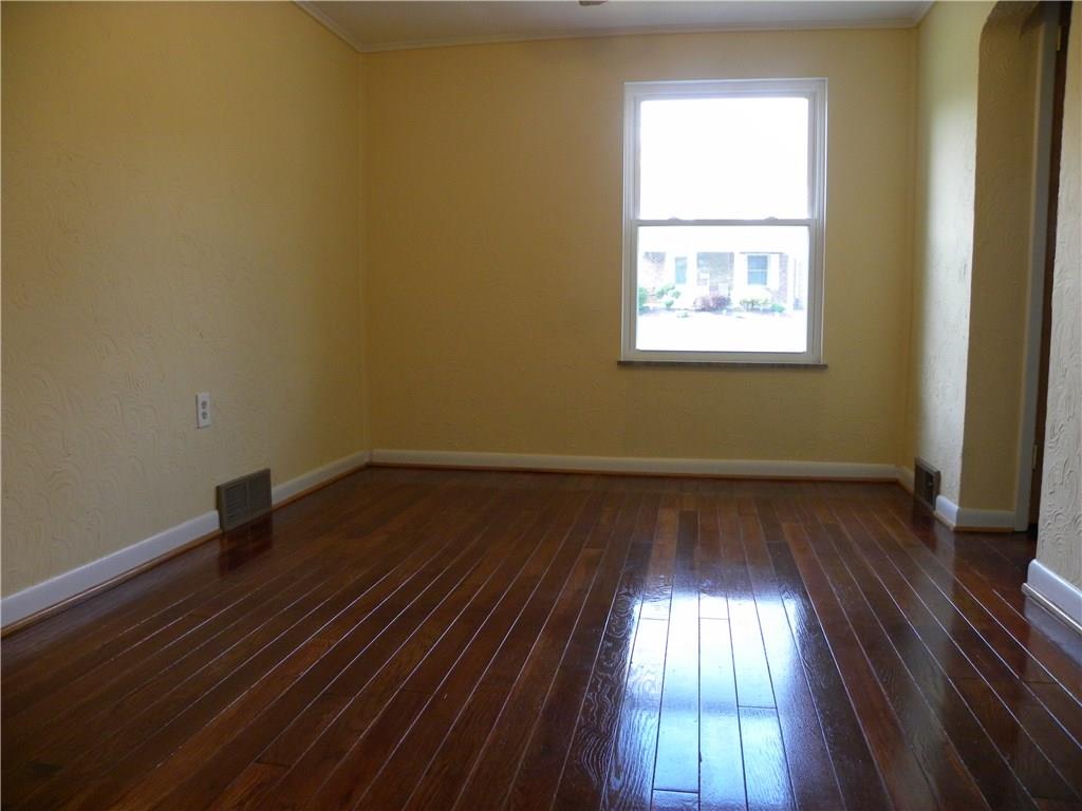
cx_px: 541
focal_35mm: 26
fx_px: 813
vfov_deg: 53.1
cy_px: 406
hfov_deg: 67.3
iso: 218
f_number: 2.8
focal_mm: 4.6
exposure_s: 1/60
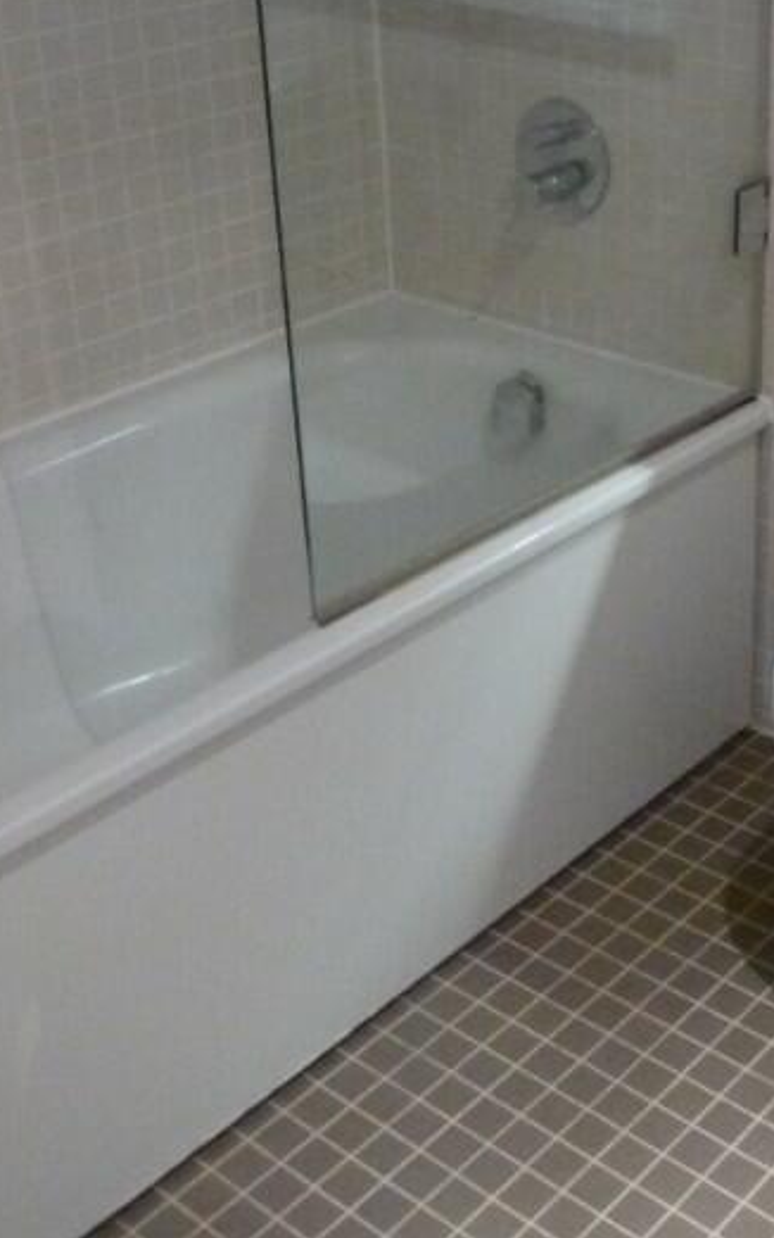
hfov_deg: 25.4
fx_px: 1686
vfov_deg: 39.9
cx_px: 629
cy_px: 442
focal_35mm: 50
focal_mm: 4.3
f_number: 3.3
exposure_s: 1/30
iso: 800
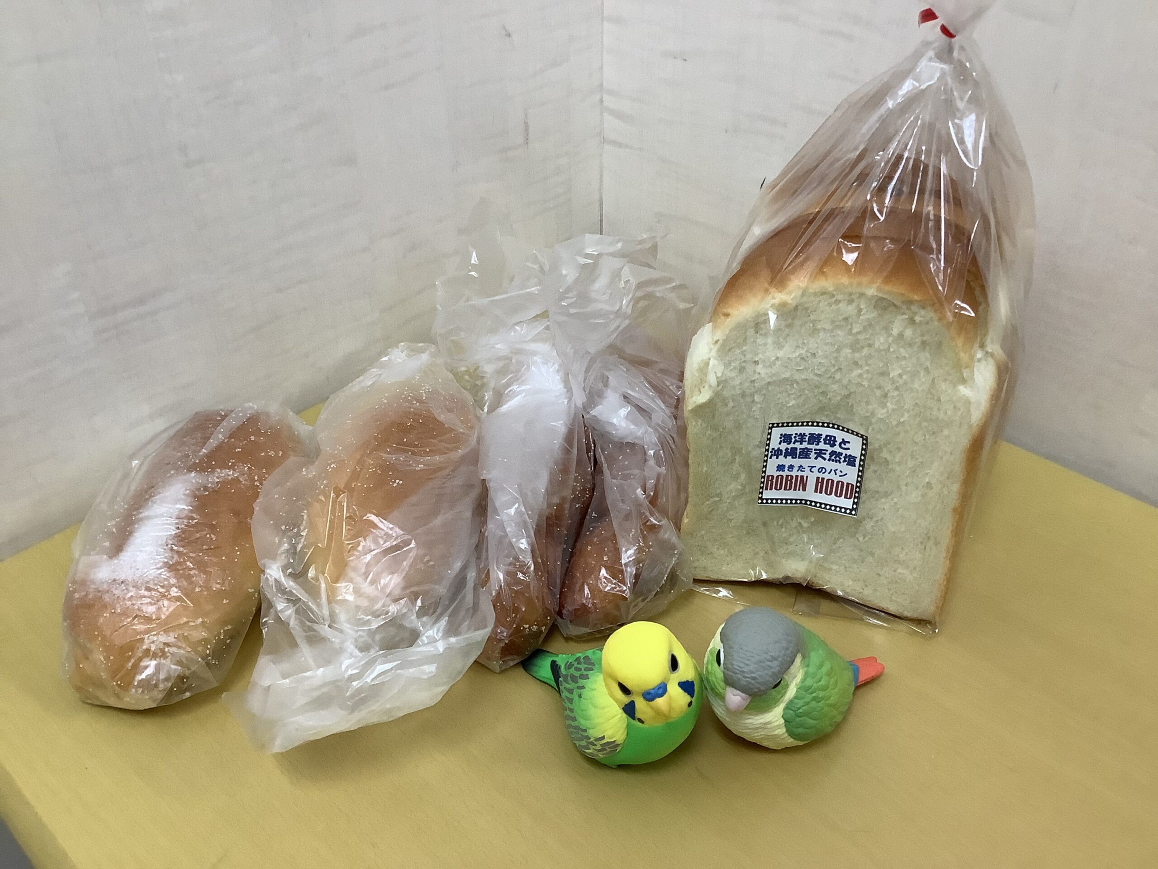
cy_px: 434
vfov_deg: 45.4
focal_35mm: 31
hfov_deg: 58.4
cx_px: 579
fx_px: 1037
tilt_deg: -36.9
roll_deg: -0.1
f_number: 2.4
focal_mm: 3.3
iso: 160
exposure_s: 1/60
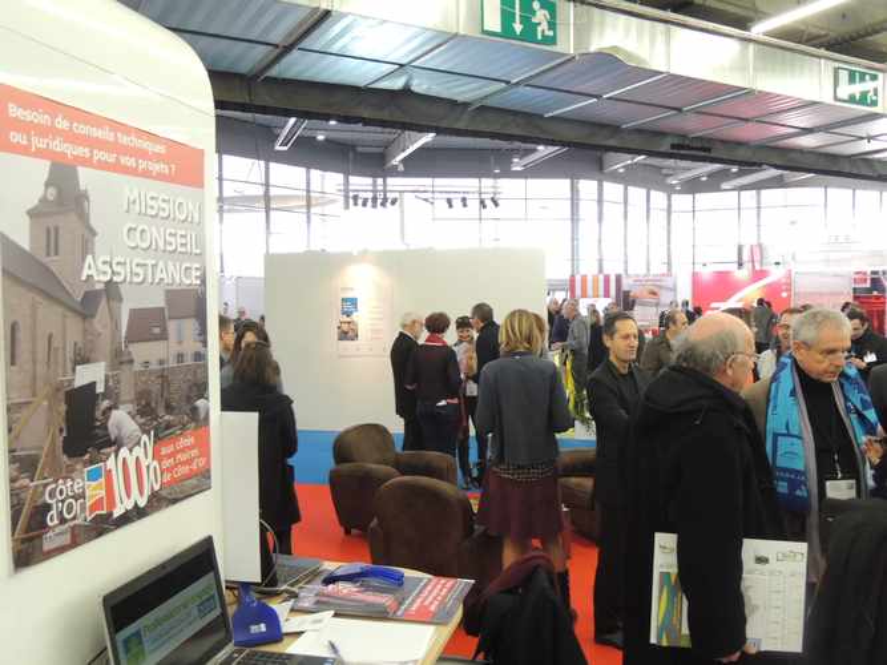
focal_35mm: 30
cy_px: 332
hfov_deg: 60.0
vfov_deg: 46.8
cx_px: 444
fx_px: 769
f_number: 3.1
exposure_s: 1/25
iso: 400
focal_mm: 5.3
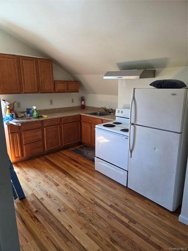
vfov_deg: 73.9
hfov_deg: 58.9
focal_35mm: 23
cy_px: 126
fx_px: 167
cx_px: 94
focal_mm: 5.4
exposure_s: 1/120
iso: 200
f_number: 1.8
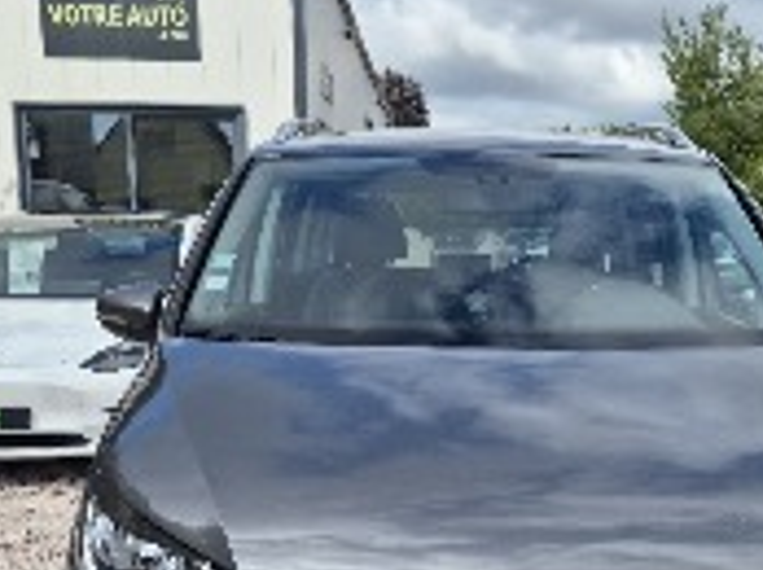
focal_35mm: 55
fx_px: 1211
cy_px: 487
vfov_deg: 25.8
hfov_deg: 34.7
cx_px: 509
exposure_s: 1/1492
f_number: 1.8
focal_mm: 5.4
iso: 25
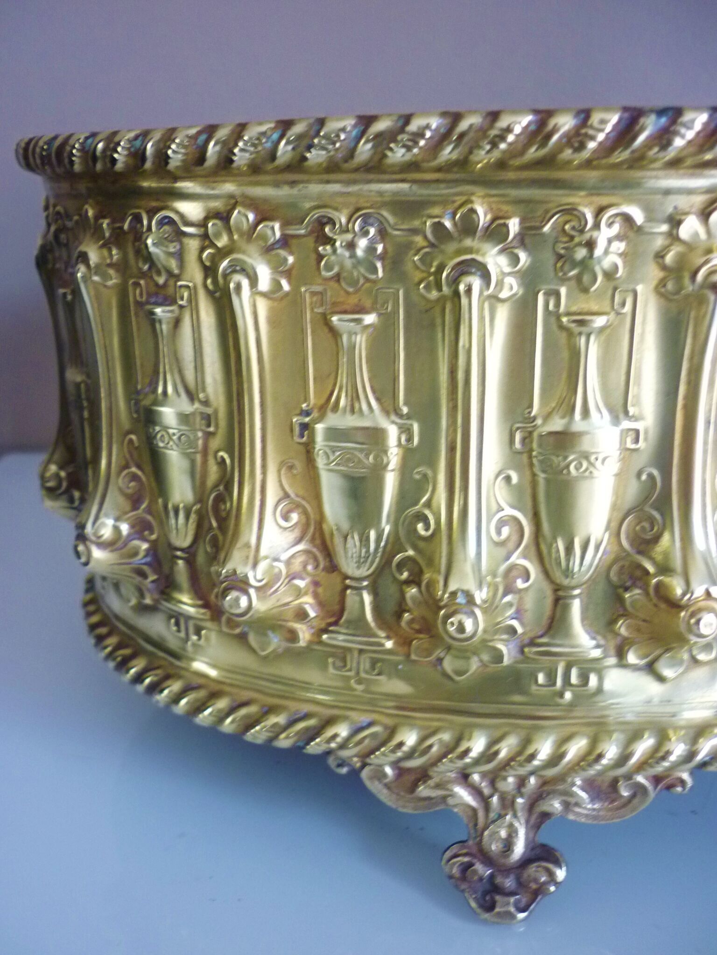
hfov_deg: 42.9
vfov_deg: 55.4
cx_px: 358
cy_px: 478
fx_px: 911
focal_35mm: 33
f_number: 2.8
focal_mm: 5.5
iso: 250
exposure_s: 1/30
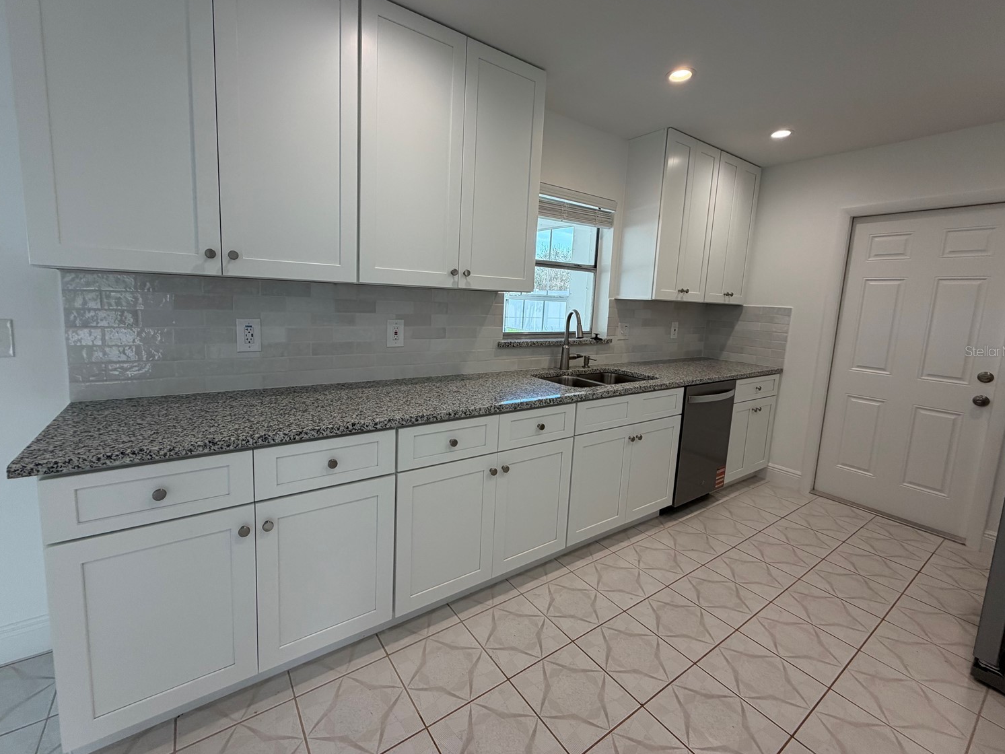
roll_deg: -2.6
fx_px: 436
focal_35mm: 15
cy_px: 351
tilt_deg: -6.6
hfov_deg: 98.1
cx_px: 490
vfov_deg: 81.6
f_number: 2.2
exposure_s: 1/120
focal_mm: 2.22
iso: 100
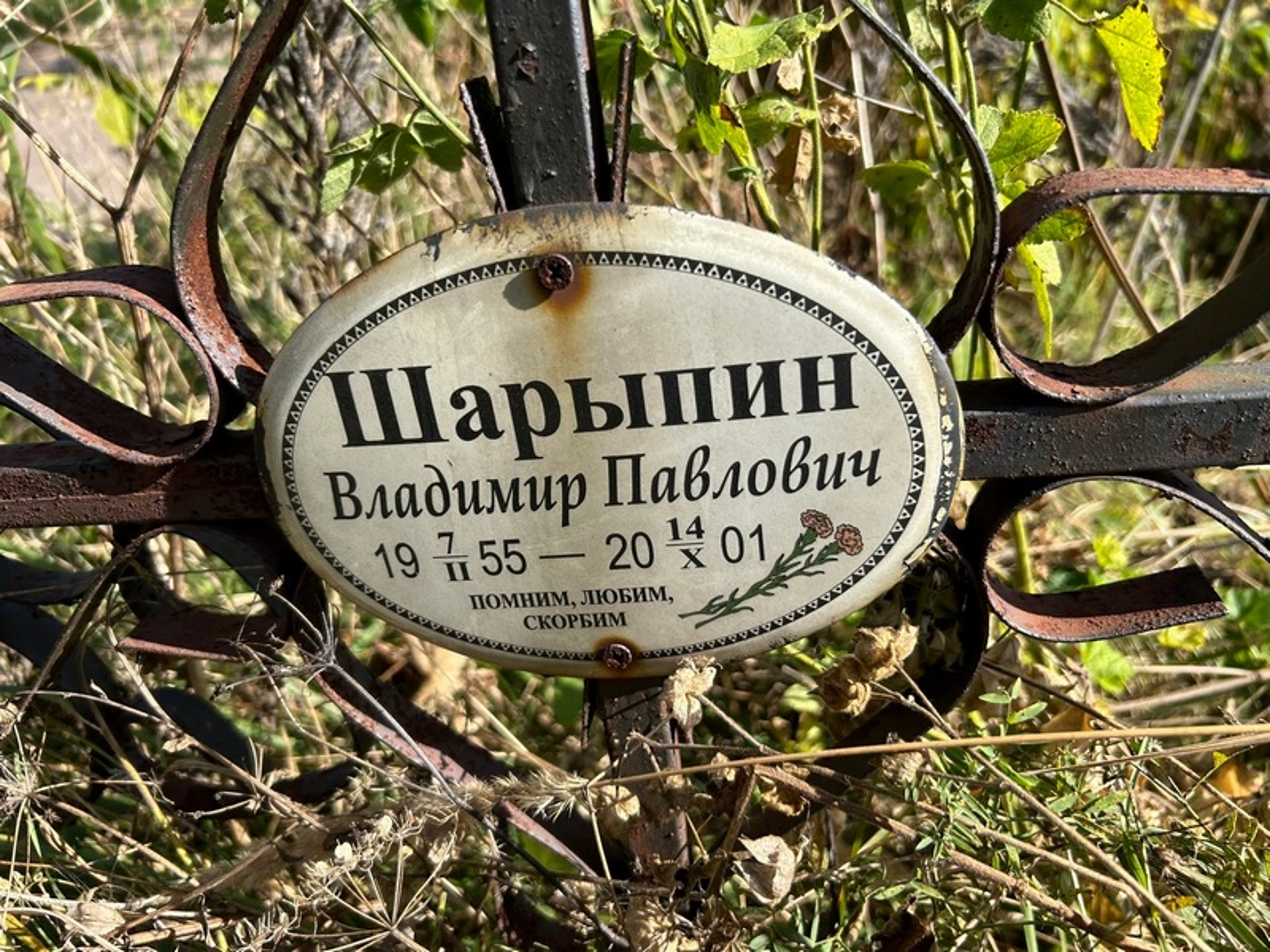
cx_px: 635
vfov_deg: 53.1
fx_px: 954
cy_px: 476
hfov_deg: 67.3
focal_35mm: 26
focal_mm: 5.7
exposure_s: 1/1869
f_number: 1.5
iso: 50
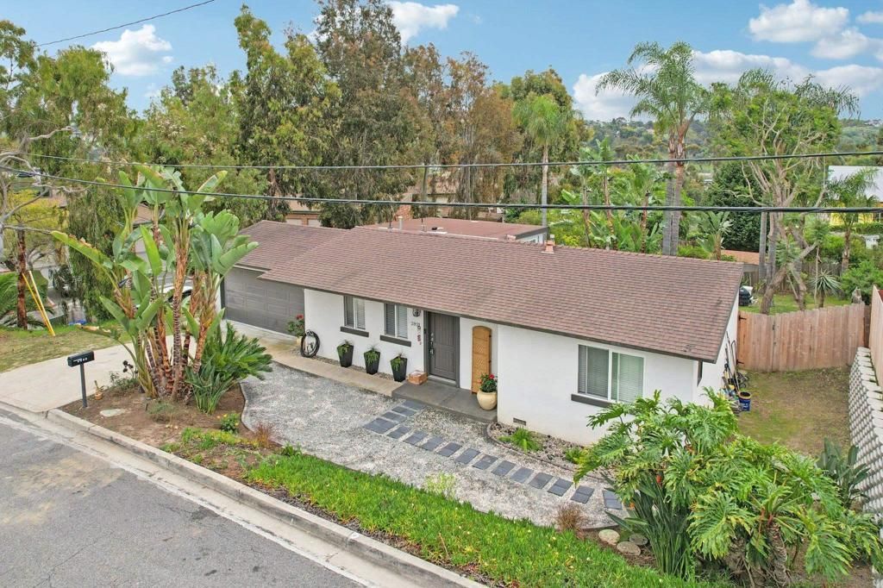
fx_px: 539
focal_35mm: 22
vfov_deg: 57.2
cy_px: 294
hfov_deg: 78.6
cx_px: 442
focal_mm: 8.4
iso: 100
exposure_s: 1/1250
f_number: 2.8
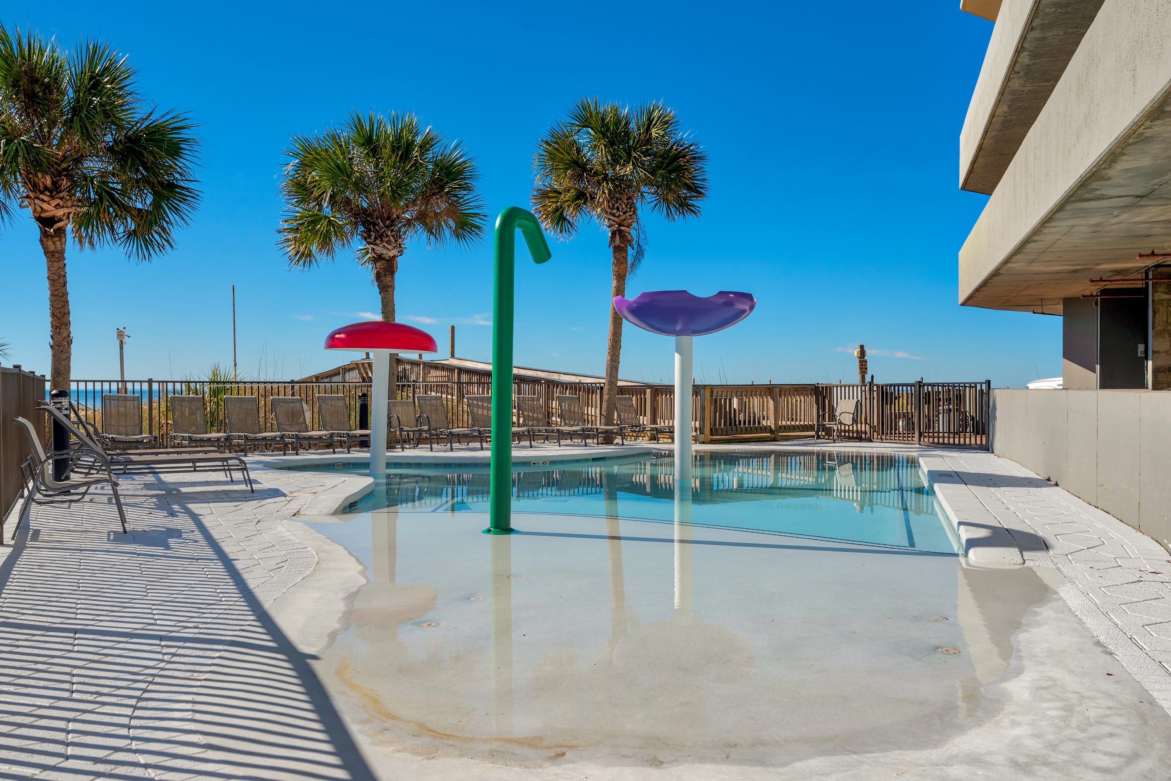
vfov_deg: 45.0
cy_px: 390
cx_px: 586
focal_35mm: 29
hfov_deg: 63.6
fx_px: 943
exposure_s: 1/1000
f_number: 11
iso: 200
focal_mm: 29
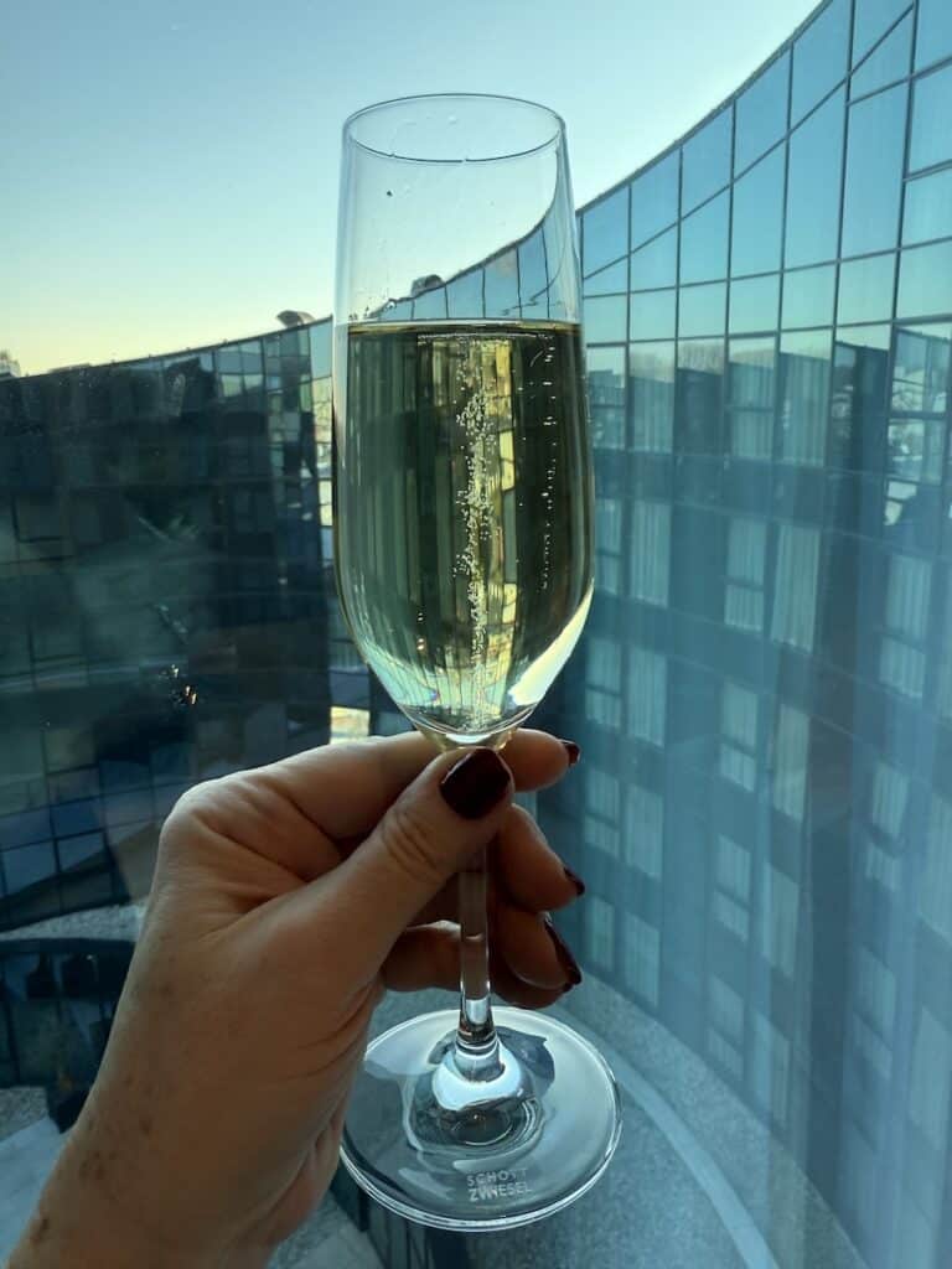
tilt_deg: -11.5
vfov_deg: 71.6
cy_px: 634
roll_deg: +1.3
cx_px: 476
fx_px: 880
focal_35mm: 24
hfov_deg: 56.8
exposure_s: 1/206
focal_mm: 2.22
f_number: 2.2
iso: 50
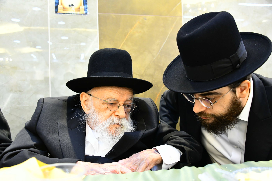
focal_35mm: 34
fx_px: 257
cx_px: 136
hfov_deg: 55.8
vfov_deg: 38.9
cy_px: 90
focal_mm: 34
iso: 4000
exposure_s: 1/160
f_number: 5.6
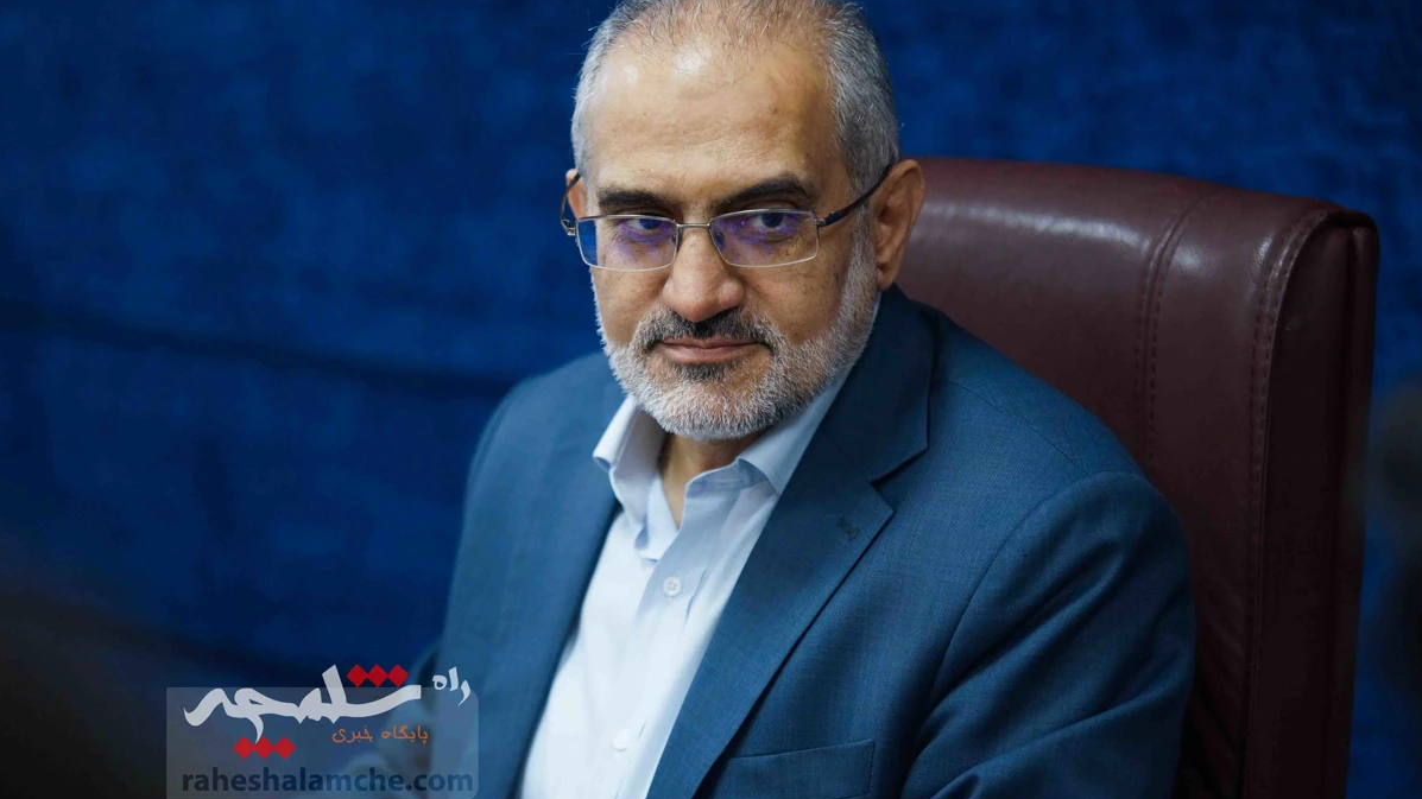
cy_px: 397
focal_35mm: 105
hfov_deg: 20.4
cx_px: 712
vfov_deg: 11.5
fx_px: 3959
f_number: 2.8
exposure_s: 1/320
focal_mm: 100
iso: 2000
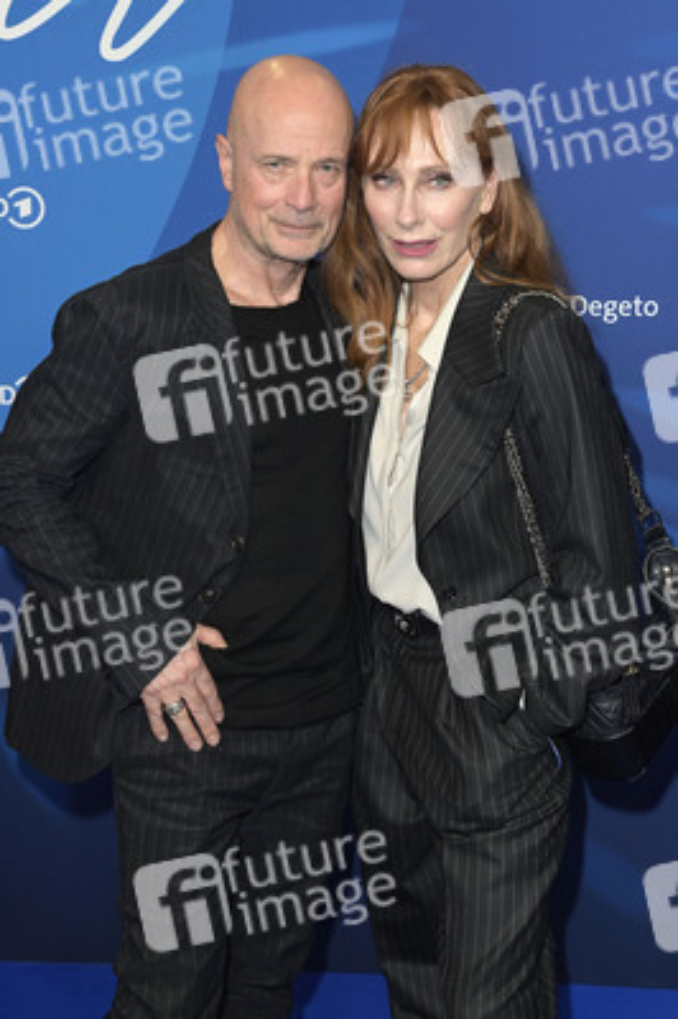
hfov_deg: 25.9
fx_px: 1471
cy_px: 510
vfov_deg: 38.2
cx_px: 339
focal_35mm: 52
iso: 1000
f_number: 5.6
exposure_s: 1/250
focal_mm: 52
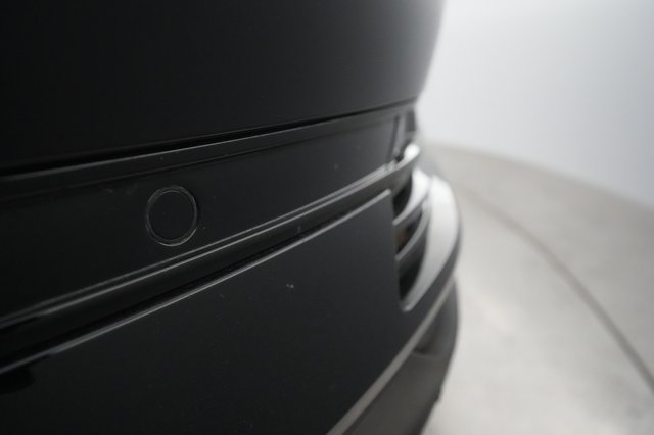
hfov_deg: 73.8
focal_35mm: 24
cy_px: 218
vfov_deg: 53.1
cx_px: 327
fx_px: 436
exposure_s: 1/200
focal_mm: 24
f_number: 5
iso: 10000
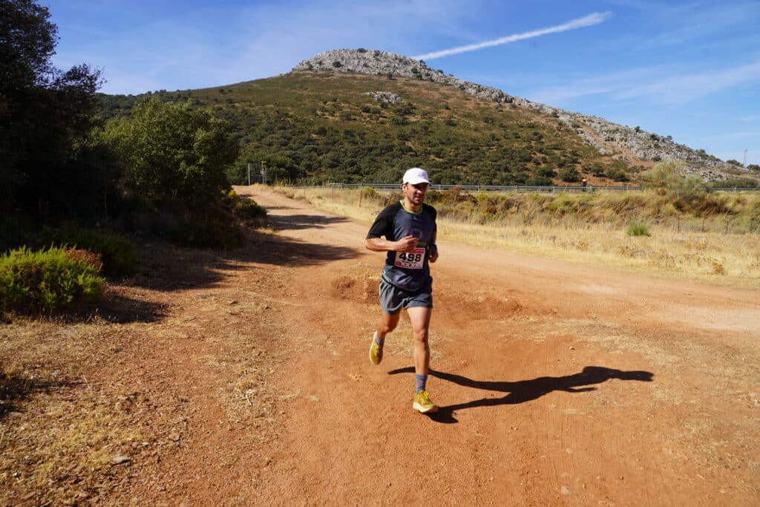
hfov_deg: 73.7
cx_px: 380
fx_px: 507
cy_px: 254
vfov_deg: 53.1
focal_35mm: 24
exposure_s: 1/160
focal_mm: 24
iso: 100
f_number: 10
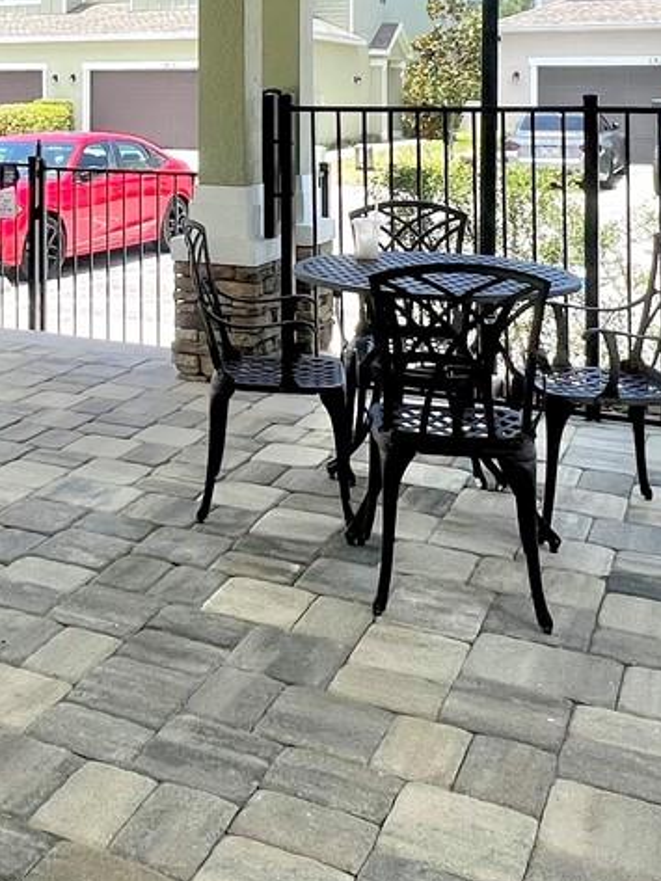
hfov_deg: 31.2
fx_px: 1120
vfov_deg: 40.0
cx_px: 56
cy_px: 101
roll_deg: -0.3
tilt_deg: -0.2
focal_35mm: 44
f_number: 1.8
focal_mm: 1.57
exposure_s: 1/652
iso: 32
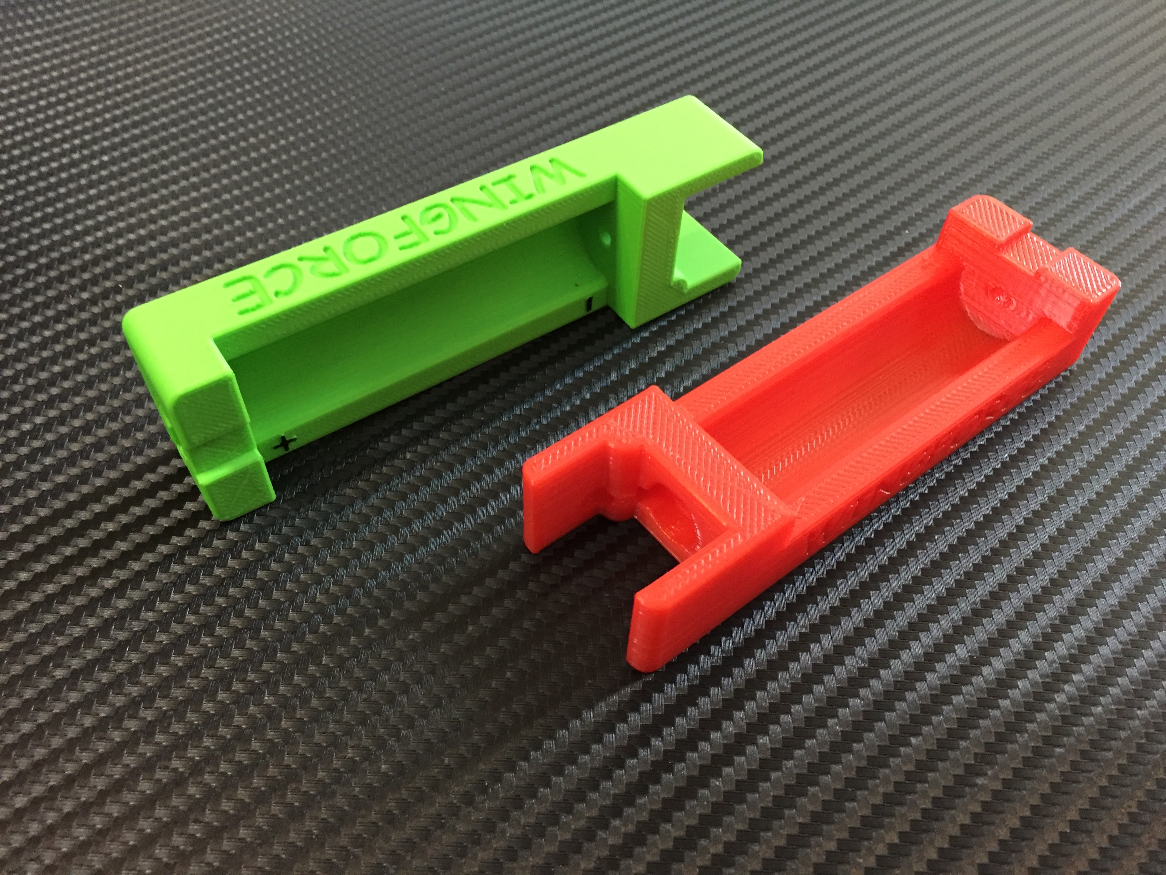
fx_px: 977
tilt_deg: -51.5
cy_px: 438
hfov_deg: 61.7
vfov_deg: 48.2
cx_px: 583
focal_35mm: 29
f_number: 2.2
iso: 250
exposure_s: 1/20
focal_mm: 4.15
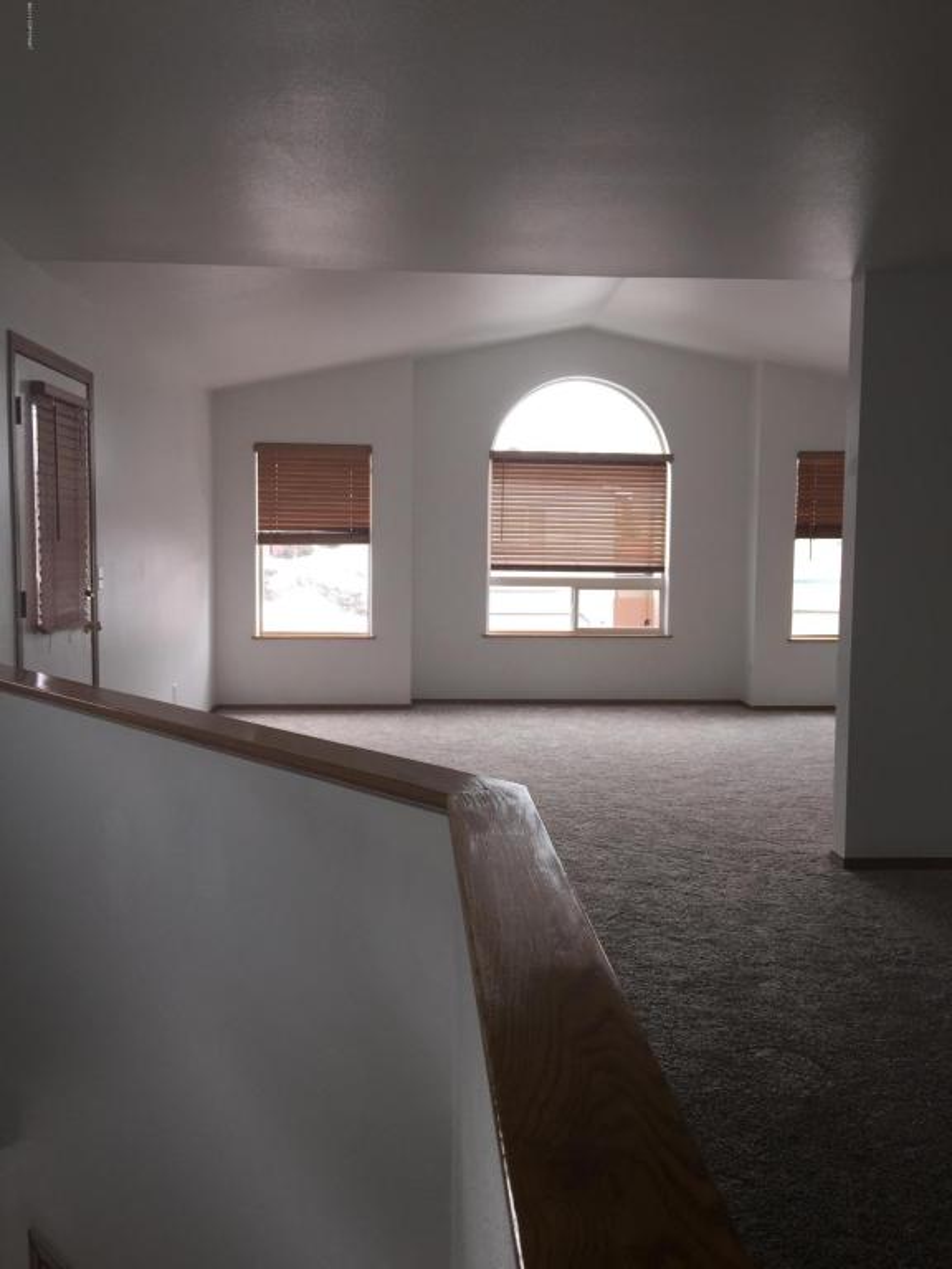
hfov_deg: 48.2
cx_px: 476
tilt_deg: -4.7
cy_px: 634
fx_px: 1063
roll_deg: -0.7
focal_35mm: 29
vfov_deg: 61.7
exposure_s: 1/60
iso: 32
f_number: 2.2
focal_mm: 4.15
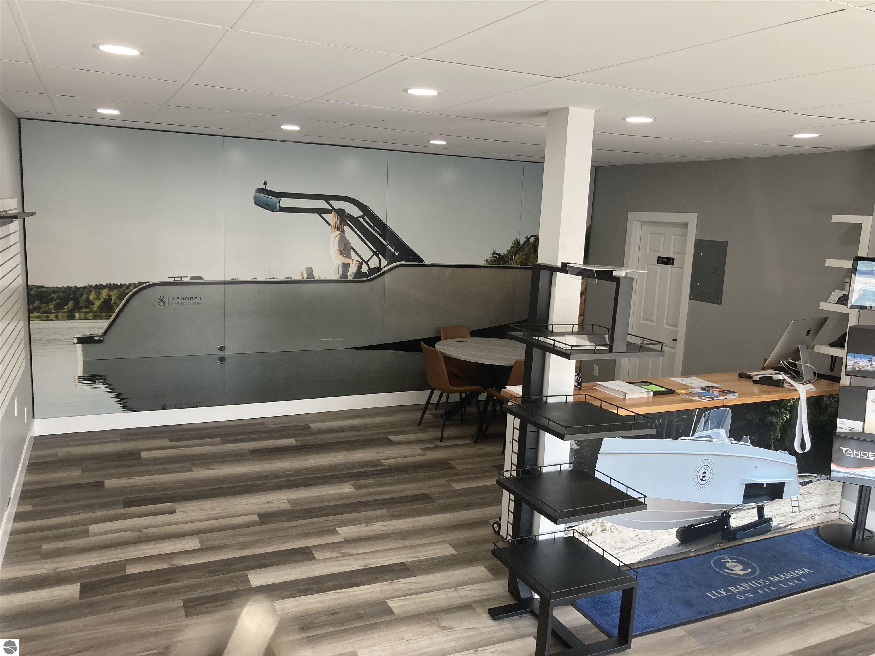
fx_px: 708
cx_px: 438
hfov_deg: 63.4
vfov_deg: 49.7
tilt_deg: -8.7
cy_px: 328
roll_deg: -2.9
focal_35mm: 28
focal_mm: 3.99
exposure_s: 1/120
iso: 64
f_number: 1.8
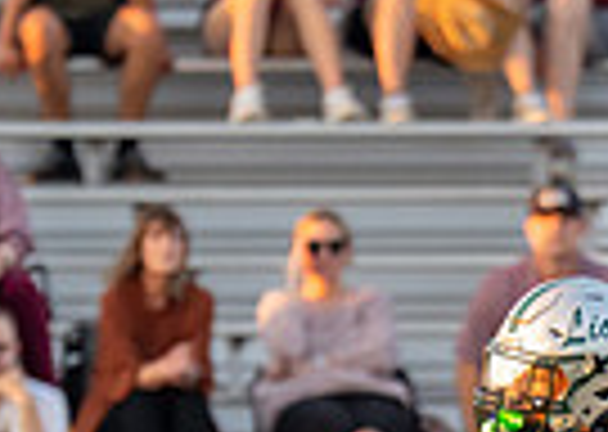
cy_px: 975
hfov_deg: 1.4
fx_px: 25225
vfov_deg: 1.0
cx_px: 720
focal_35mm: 1463
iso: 500
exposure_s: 1/1250
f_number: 2.8
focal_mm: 200
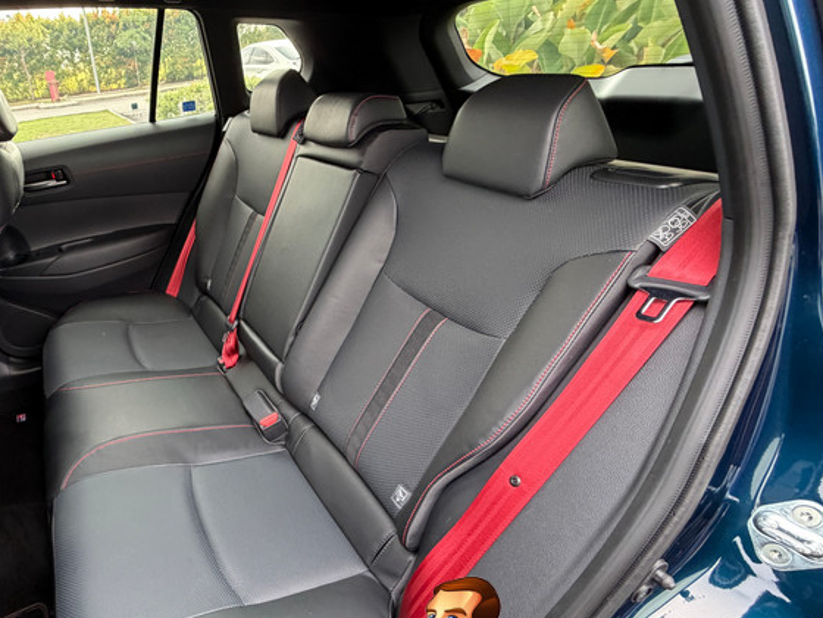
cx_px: 223
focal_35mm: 21
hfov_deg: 74.3
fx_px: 499
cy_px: 322
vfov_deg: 63.4
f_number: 2.2
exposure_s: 1/121
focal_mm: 2.22
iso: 320
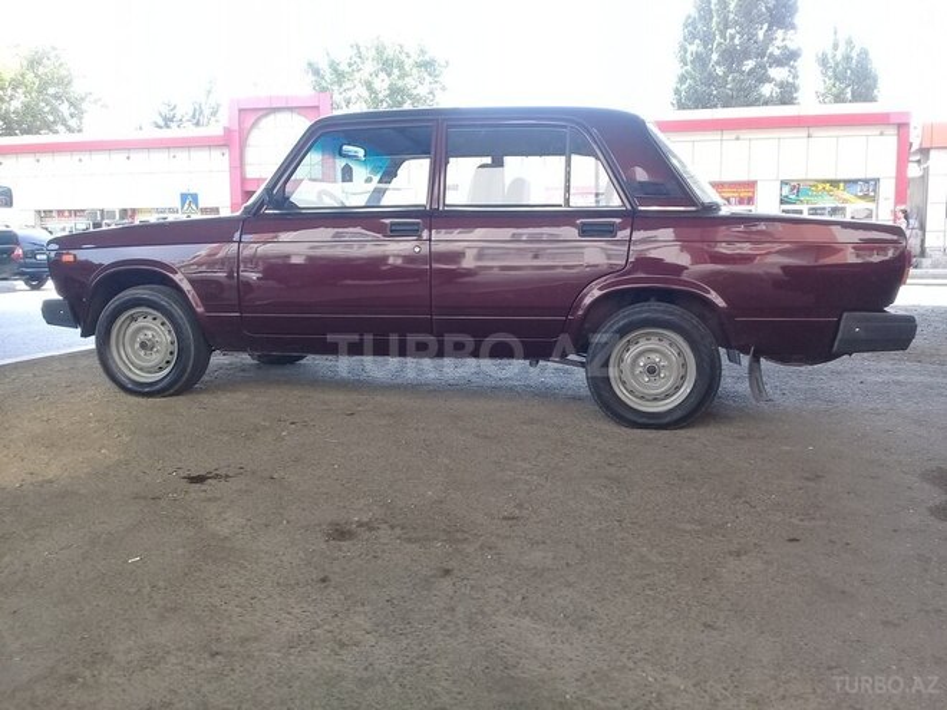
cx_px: 474
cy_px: 355
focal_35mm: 31
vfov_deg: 45.4
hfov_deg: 58.4
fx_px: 848
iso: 50
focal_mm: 3.3
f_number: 2.2
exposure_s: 1/143
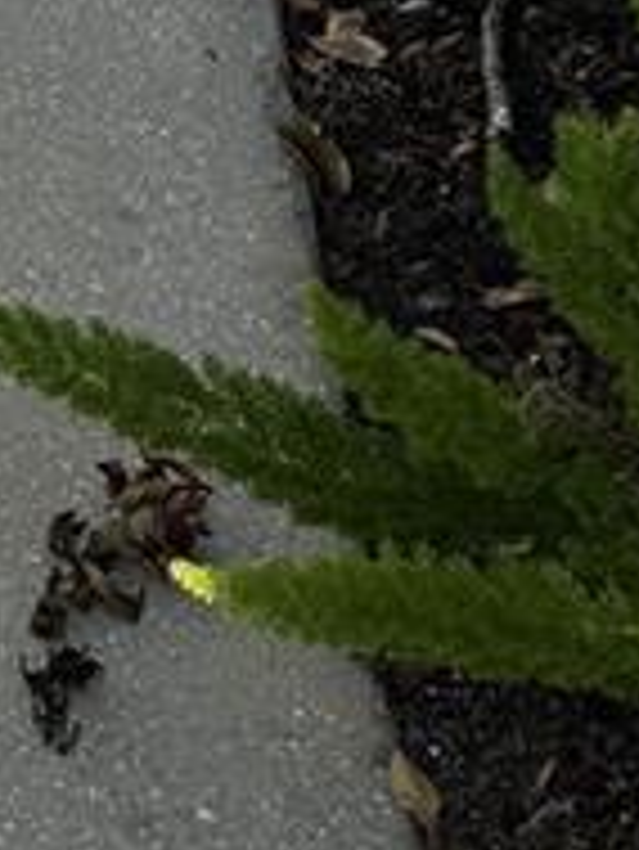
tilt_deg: -4.4
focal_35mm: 152
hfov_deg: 9.4
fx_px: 3737
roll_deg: -2.0
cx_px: -464
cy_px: -1624
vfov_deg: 10.0
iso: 80
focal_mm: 6.76
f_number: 1.78
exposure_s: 1/2833
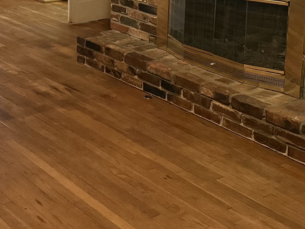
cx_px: 21
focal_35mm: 70
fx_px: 617
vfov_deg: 19.7
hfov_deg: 26.7
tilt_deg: -7.5
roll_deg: -0.3
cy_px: -50
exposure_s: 1/60
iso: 800
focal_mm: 6.76
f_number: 1.78
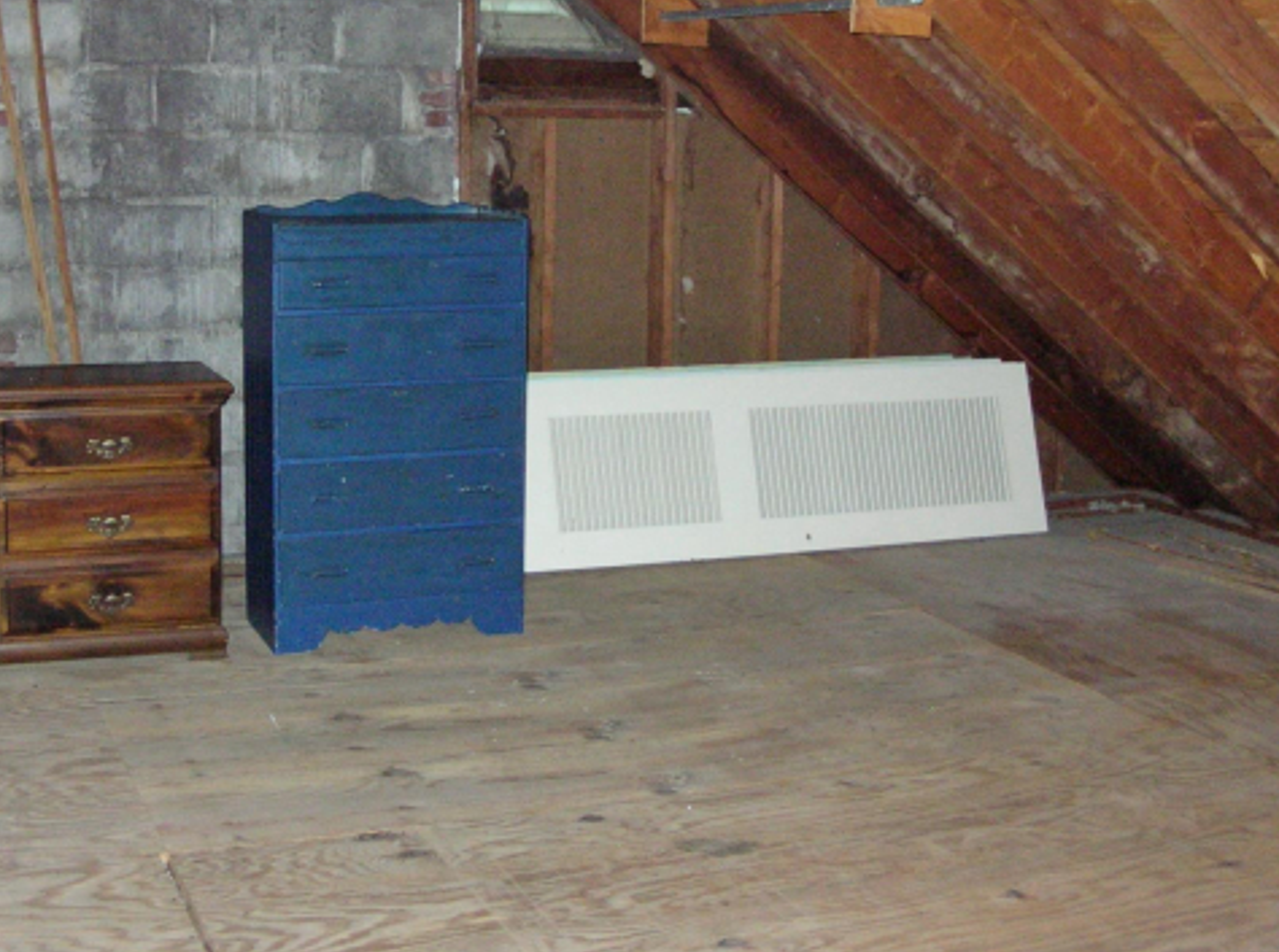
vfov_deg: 28.3
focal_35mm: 51
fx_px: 1880
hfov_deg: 37.6
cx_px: 623
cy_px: 329
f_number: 2.7
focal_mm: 6
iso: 291
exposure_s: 1/60.1
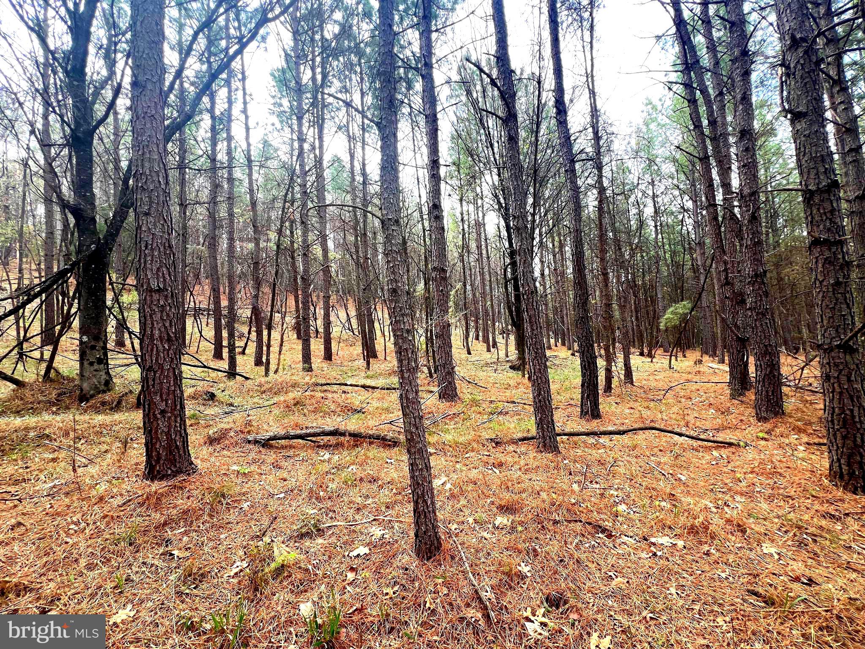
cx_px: 432
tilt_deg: +2.8
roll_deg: +3.2
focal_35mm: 13
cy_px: 324
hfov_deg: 106.2
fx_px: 325
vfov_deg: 89.9
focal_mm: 1.57
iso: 32
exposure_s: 1/104
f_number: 1.8
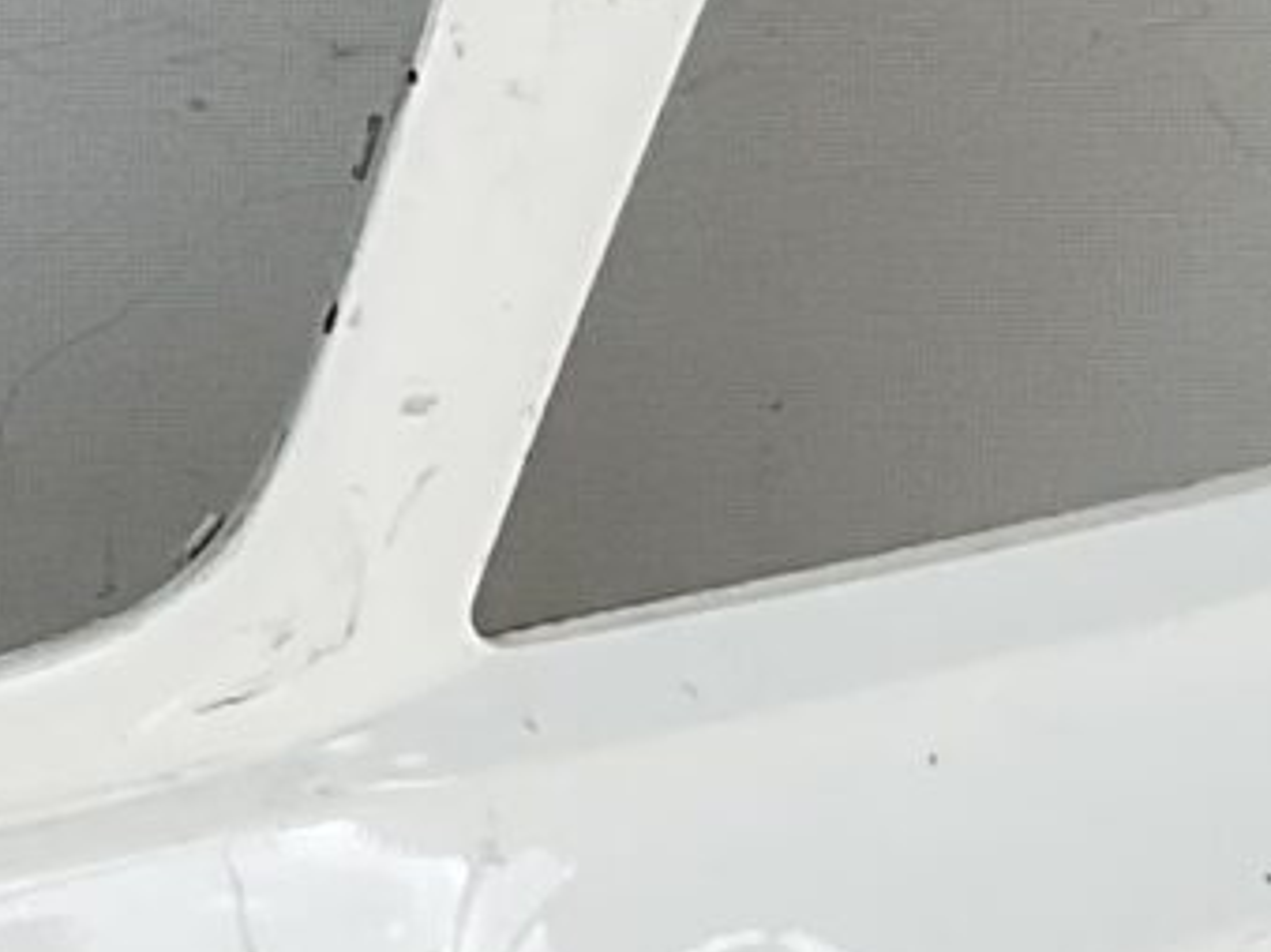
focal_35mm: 219
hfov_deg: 8.2
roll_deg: -0.6
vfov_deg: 6.8
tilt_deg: -11.3
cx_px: -2002
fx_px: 8038
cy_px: 525
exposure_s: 1/586
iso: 16
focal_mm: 3
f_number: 1.8
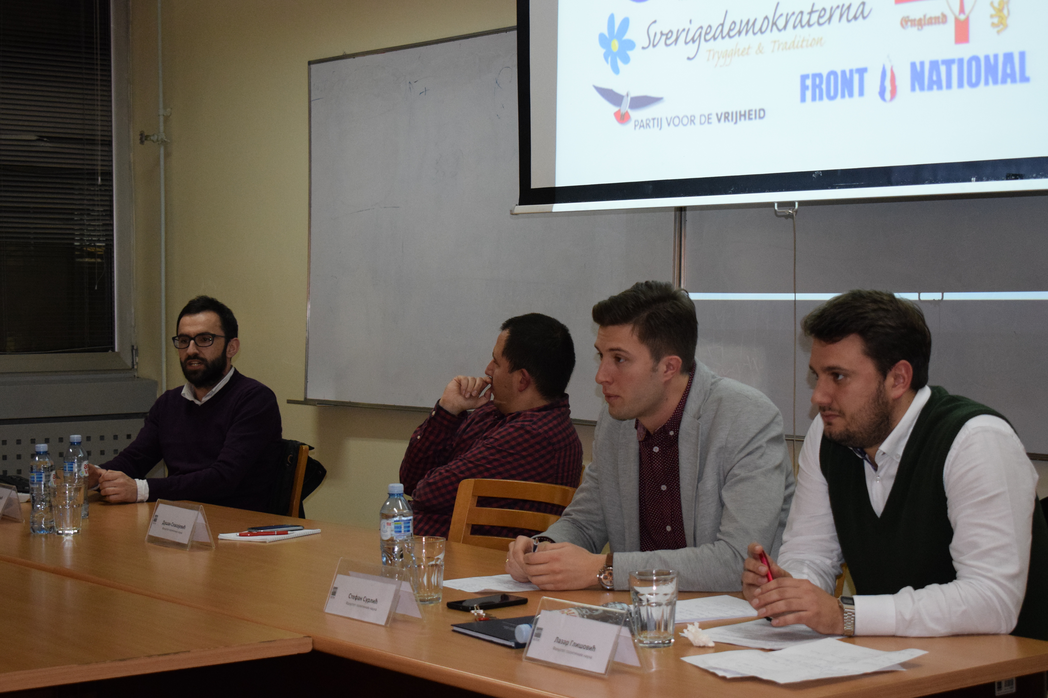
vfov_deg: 20.2
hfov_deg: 29.9
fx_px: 1965
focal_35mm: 68
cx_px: 524
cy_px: 349
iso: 2500
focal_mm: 45
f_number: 5.6
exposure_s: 1/160
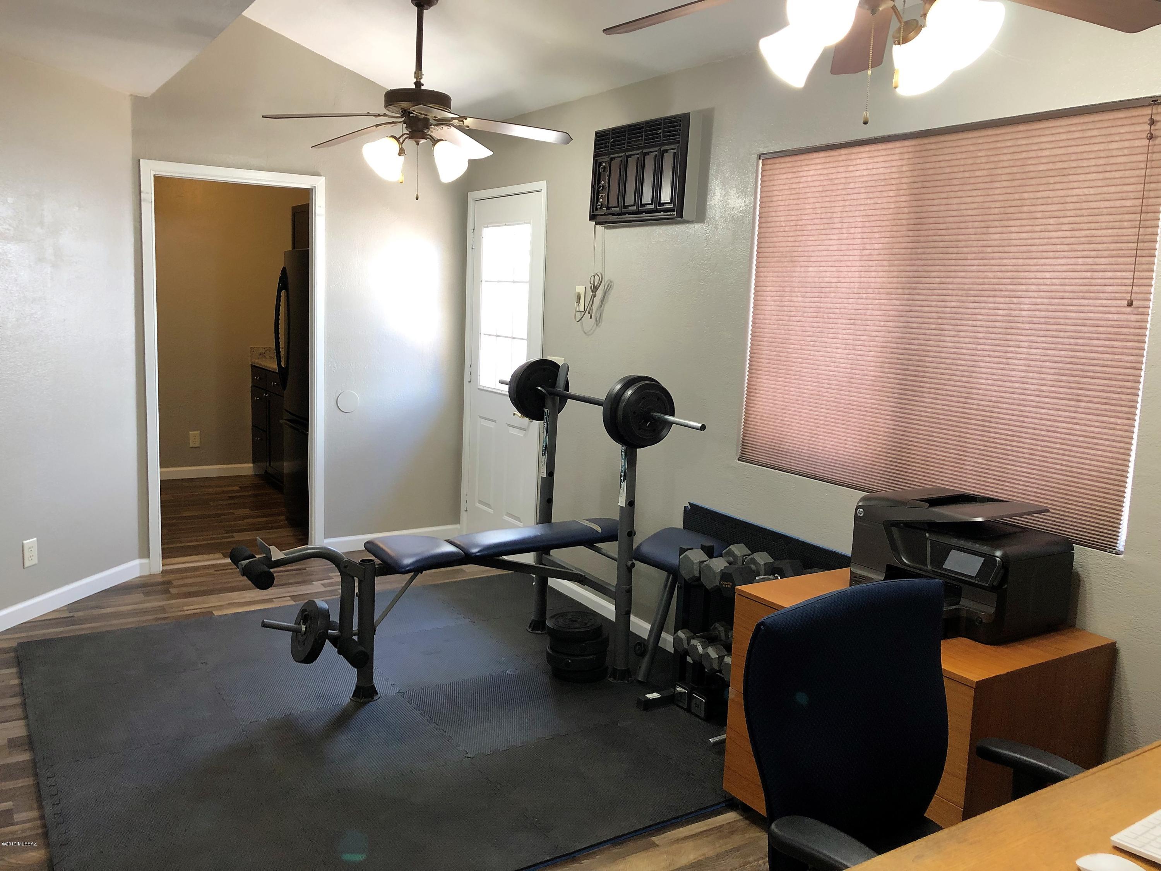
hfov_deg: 63.4
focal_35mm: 28
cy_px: 436
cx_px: 580
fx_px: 939
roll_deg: -2.4
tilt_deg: -8.6
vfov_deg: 49.7
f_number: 1.8
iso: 40
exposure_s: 1/20
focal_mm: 4
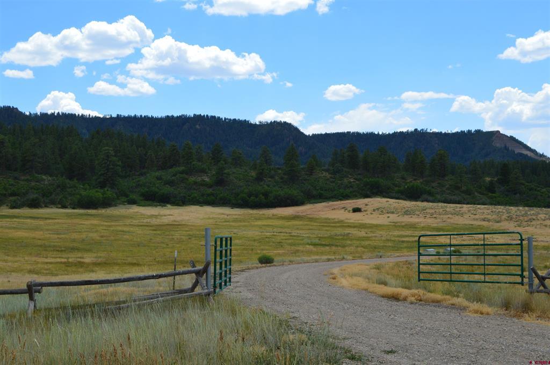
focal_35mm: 48
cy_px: 182
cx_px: 275
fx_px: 732
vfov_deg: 28.0
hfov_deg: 41.2
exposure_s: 1/500
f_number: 11
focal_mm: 32
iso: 400
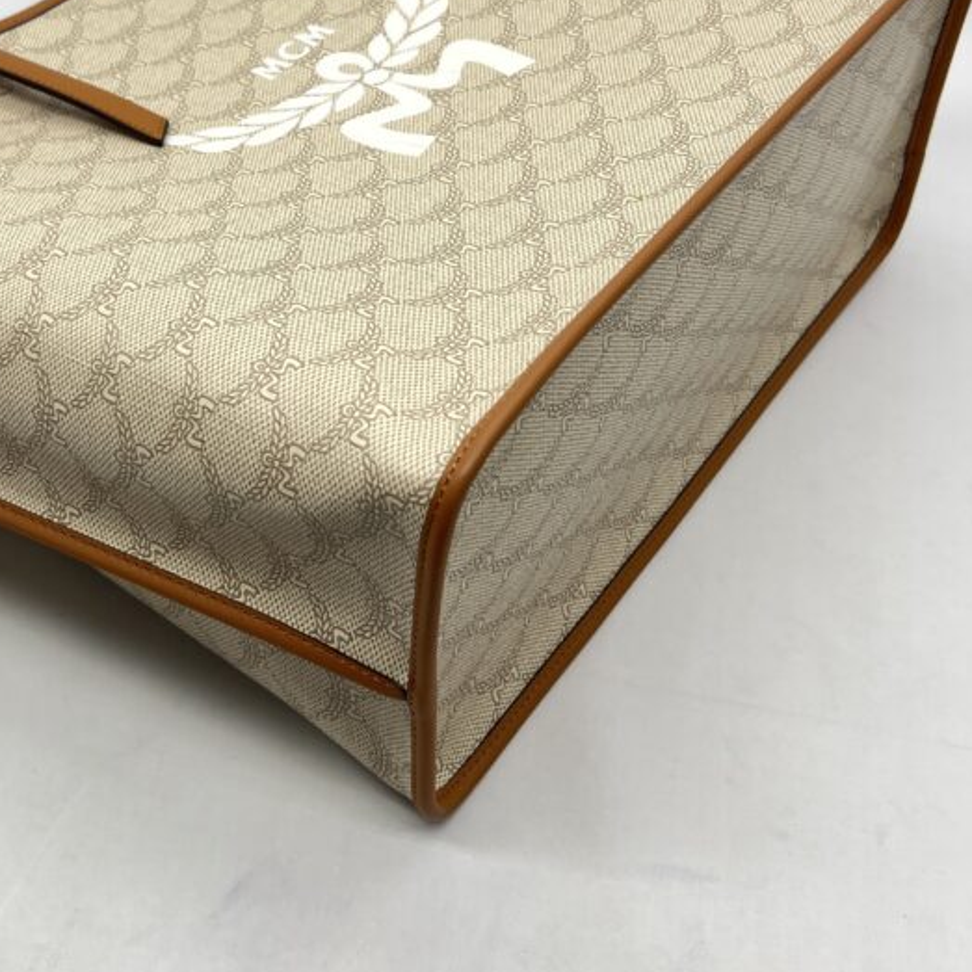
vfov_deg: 36.9
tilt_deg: -39.8
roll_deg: -0.2
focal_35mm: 45
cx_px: 327
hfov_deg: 37.2
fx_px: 1430
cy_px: 271
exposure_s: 1/170
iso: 50
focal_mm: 5.7
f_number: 1.5
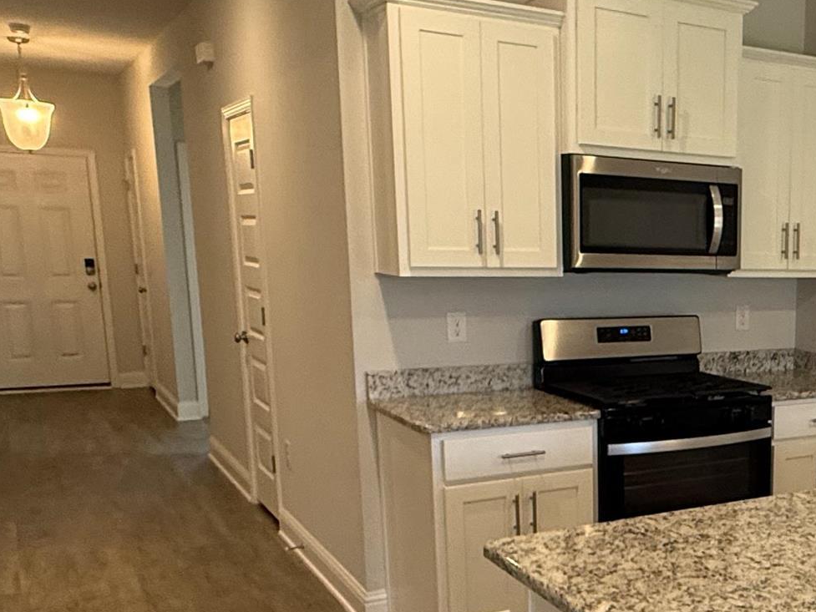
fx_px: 1037
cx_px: 798
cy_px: 444
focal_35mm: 44
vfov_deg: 32.4
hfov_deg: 38.6
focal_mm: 2.22
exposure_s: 1/120
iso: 320
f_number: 2.2
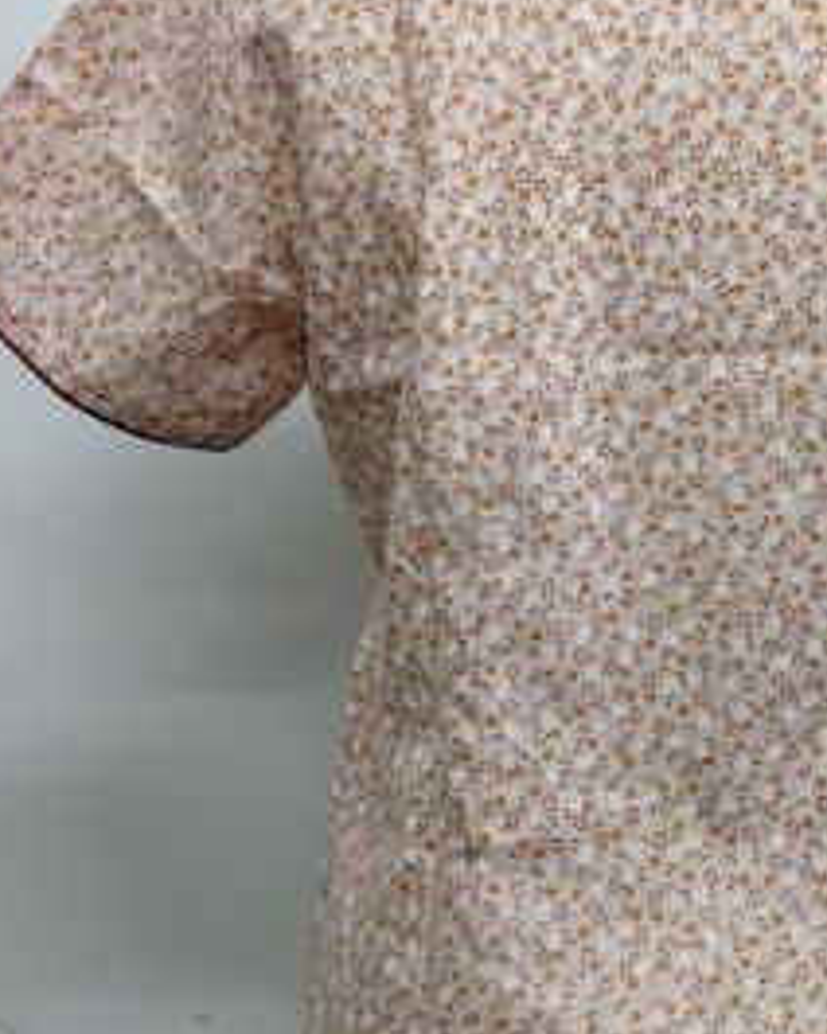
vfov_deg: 23.6
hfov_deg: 18.6
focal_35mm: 81
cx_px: 739
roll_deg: +1.2
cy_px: 503
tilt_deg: +2.3
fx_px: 2478
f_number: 2.4
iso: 50
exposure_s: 1/25
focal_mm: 4.12
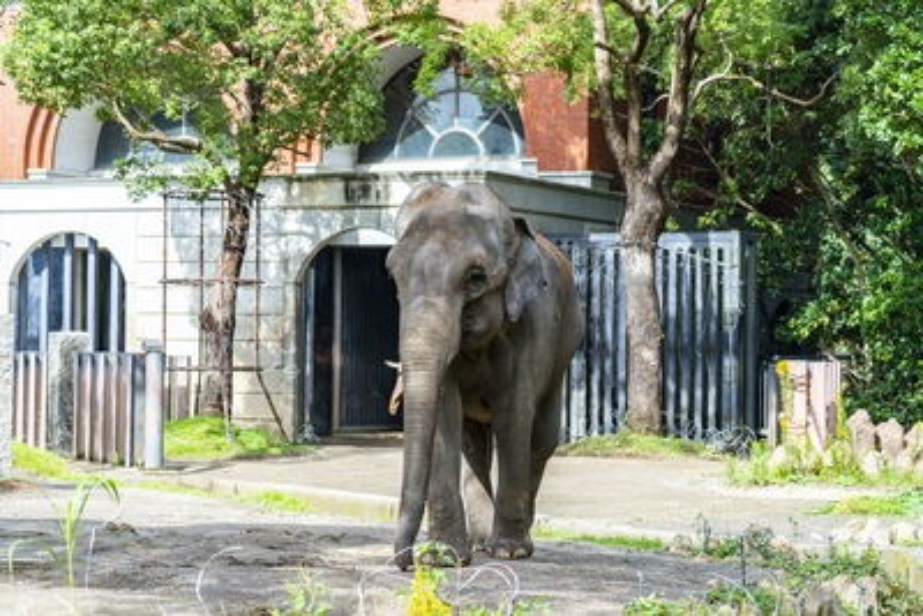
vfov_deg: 13.1
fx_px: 2693
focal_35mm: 105
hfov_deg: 19.4
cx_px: 462
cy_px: 308
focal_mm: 105
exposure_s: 1/250
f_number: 4
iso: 100
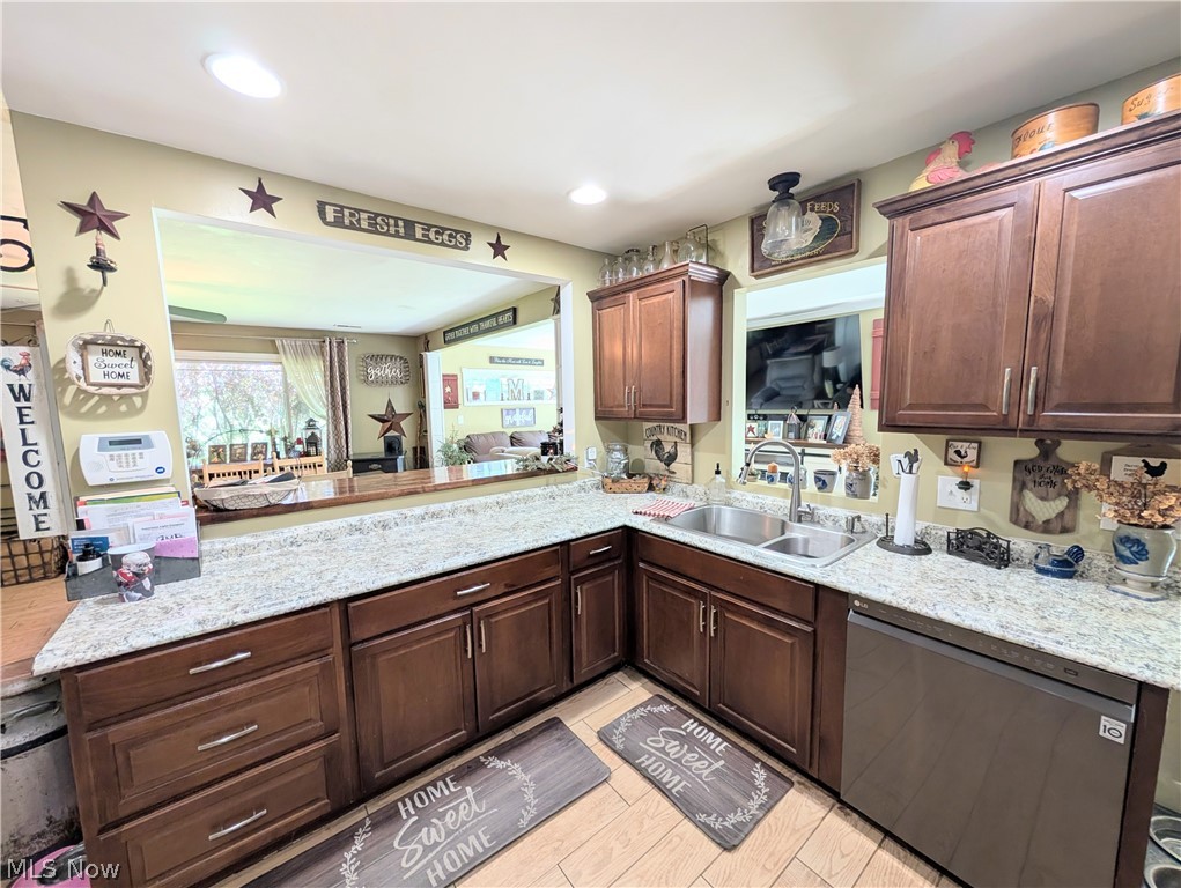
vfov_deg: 94.6
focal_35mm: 12
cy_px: 444
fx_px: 410
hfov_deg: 110.5
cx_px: 590
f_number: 1.7
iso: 76
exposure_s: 1/40
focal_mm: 2.02
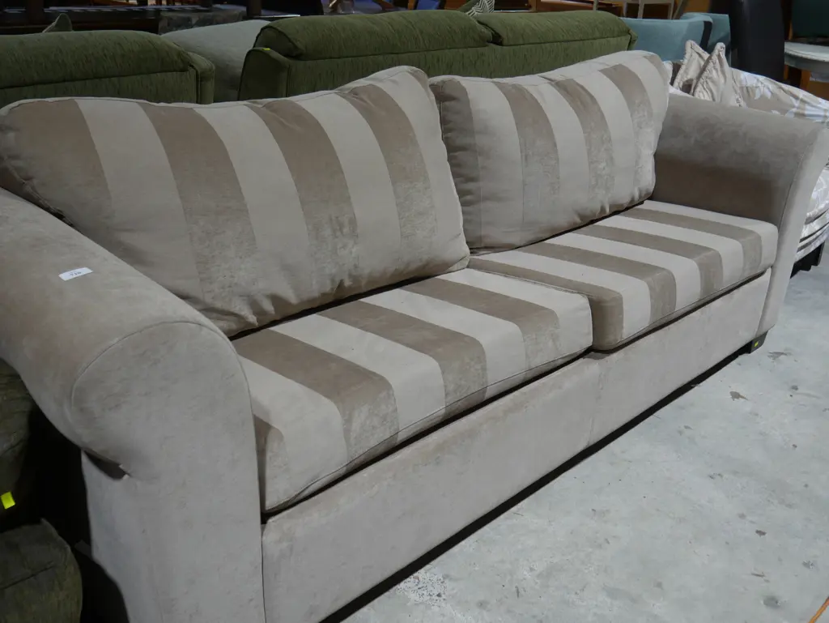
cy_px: 312
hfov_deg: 53.9
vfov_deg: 41.8
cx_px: 414
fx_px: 815
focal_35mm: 34
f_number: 4
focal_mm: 17
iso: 200
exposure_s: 1/60
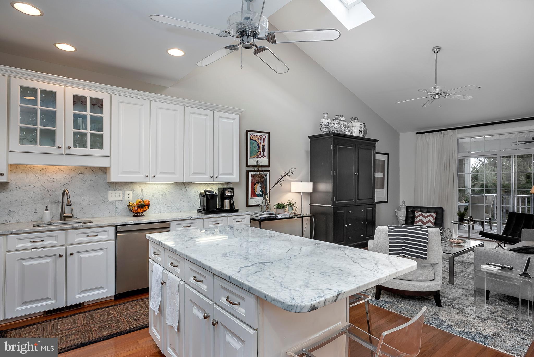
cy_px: 178
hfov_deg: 83.9
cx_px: 267
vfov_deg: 62.0
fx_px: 297
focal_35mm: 20
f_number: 11
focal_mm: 20
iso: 320
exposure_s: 1/30
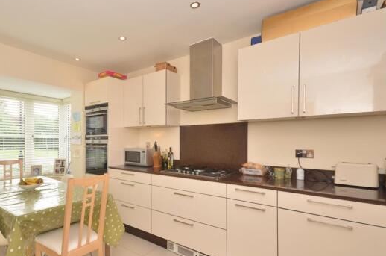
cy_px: 140
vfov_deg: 64.2
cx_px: 148
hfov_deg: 85.5
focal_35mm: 19
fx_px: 203
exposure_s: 1/30
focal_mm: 10
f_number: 8
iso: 320
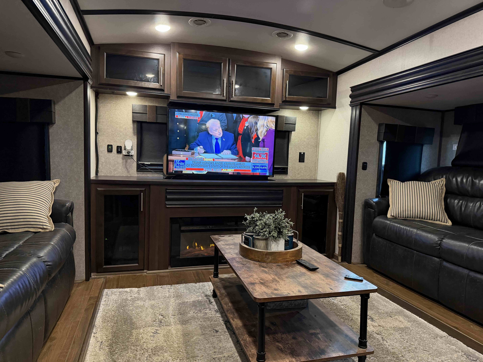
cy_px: 181
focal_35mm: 24
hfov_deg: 71.6
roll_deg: -1.6
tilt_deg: -5.8
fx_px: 335
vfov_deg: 56.8
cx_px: 242
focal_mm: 6.76
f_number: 1.78
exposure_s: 1/60
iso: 640
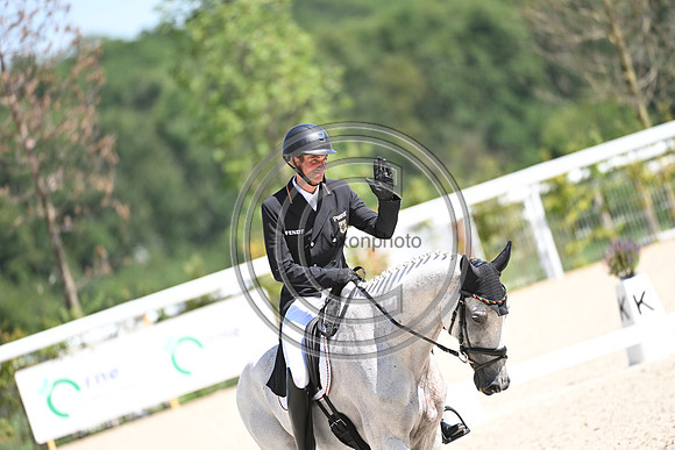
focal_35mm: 400
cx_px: 338
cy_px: 225
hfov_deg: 5.2
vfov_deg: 3.4
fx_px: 7501
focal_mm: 400
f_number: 4.5
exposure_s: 1/1600
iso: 640
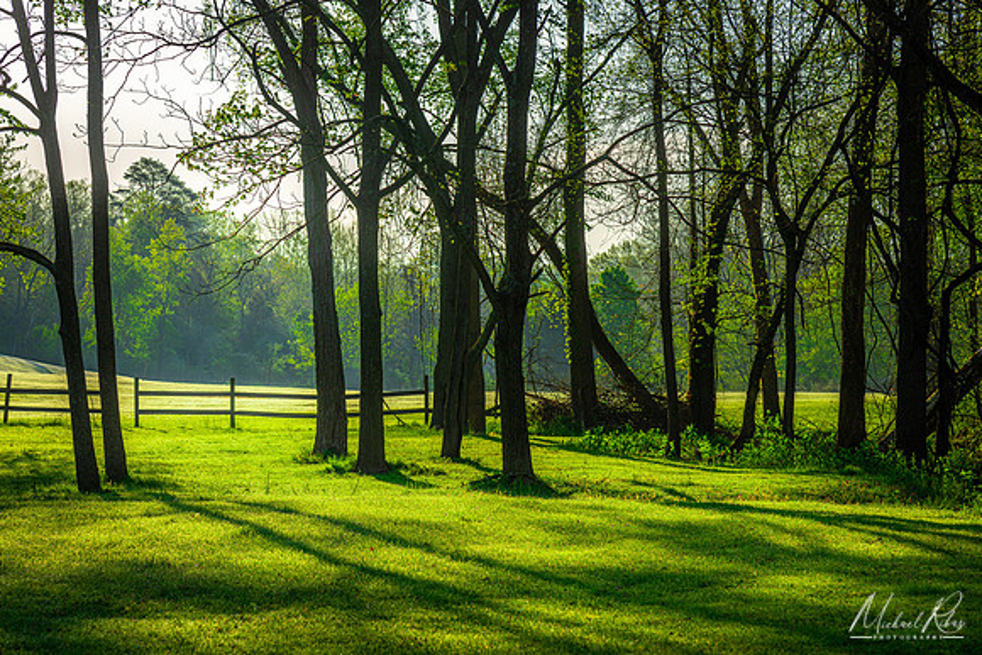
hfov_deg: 19.5
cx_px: 491
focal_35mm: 105
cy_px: 328
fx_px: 2865
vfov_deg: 13.0
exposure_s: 1/200
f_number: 8
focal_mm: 105
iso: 64
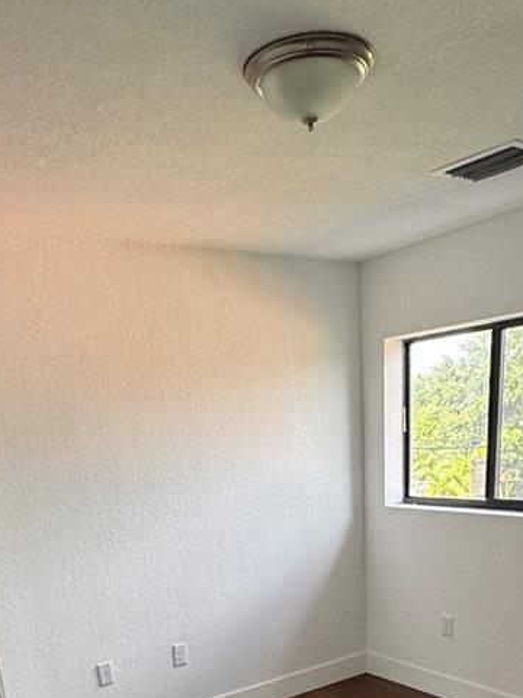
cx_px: 263
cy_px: 681
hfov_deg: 40.7
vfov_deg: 45.4
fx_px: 705
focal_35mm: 35
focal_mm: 2.22
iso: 125
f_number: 2.2
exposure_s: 1/99
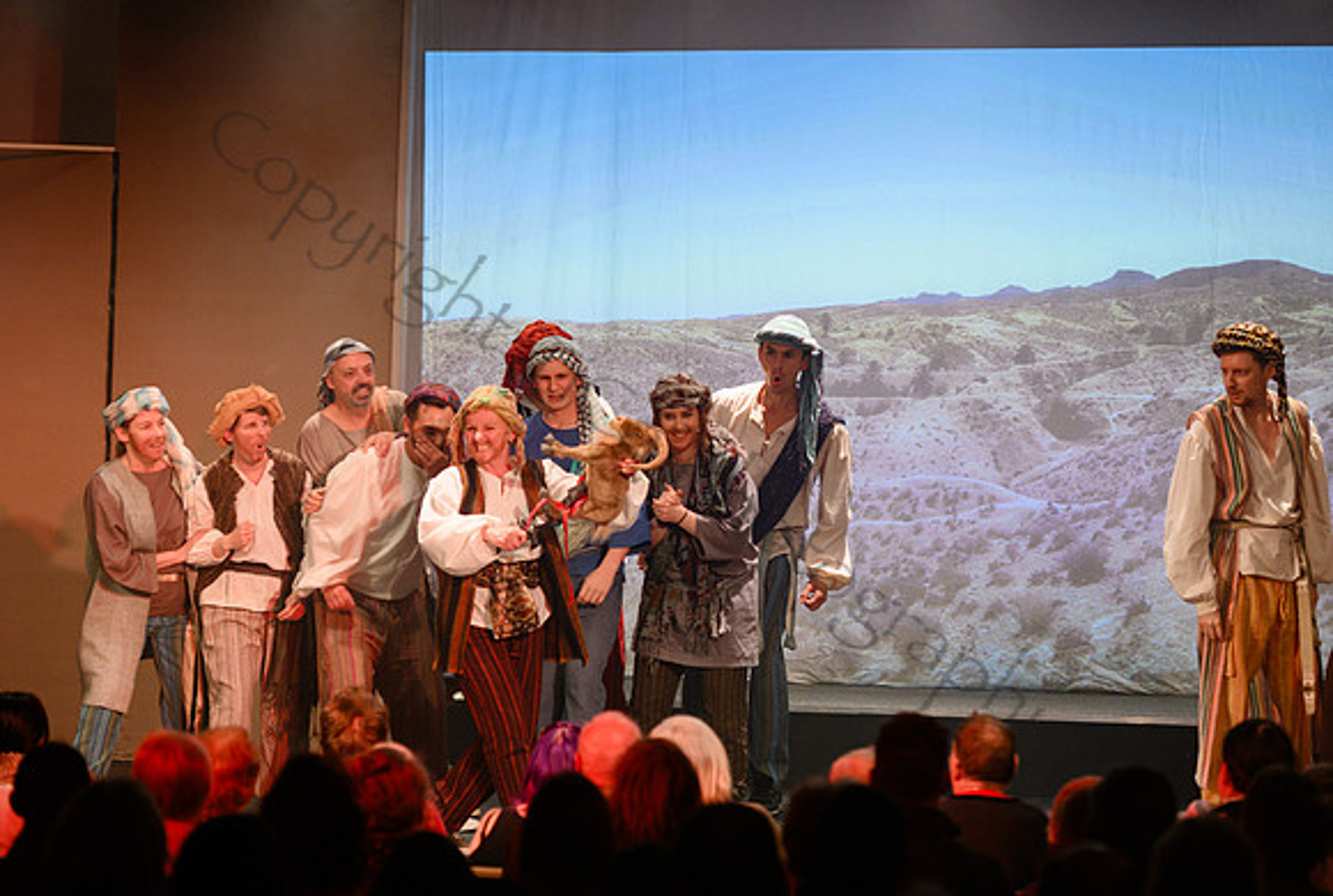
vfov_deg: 11.2
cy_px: 498
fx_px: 4568
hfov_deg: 16.6
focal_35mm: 123
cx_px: 585
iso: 640
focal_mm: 110
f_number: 2.8
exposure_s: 1/160
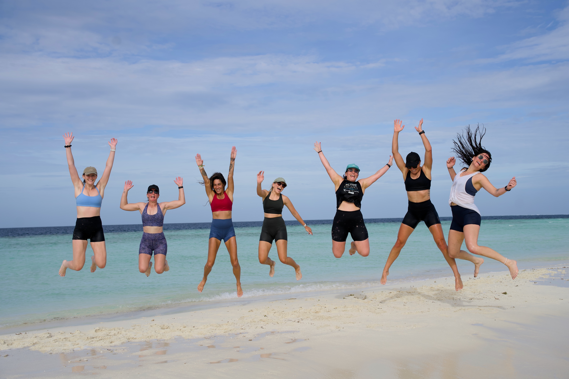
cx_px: 284
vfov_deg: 29.9
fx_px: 711
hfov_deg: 43.6
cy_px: 190
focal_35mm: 45
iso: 100
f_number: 5
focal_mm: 45
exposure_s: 1/1600
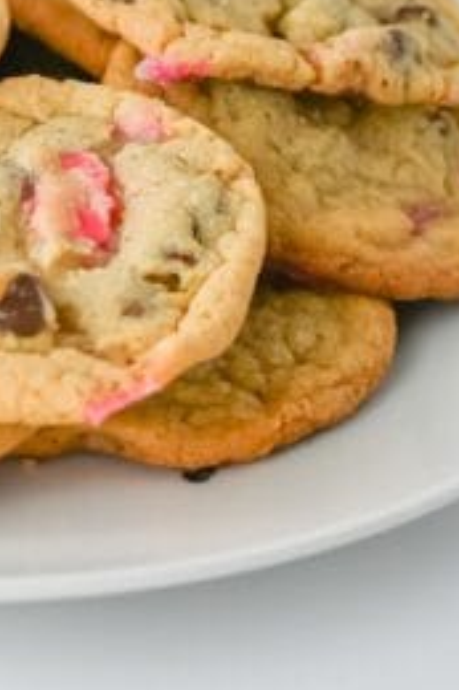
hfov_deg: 6.9
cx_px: -97
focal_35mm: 197
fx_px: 3772
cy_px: -109
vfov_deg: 10.3
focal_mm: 50
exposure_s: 1/100
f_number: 4.5
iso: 140
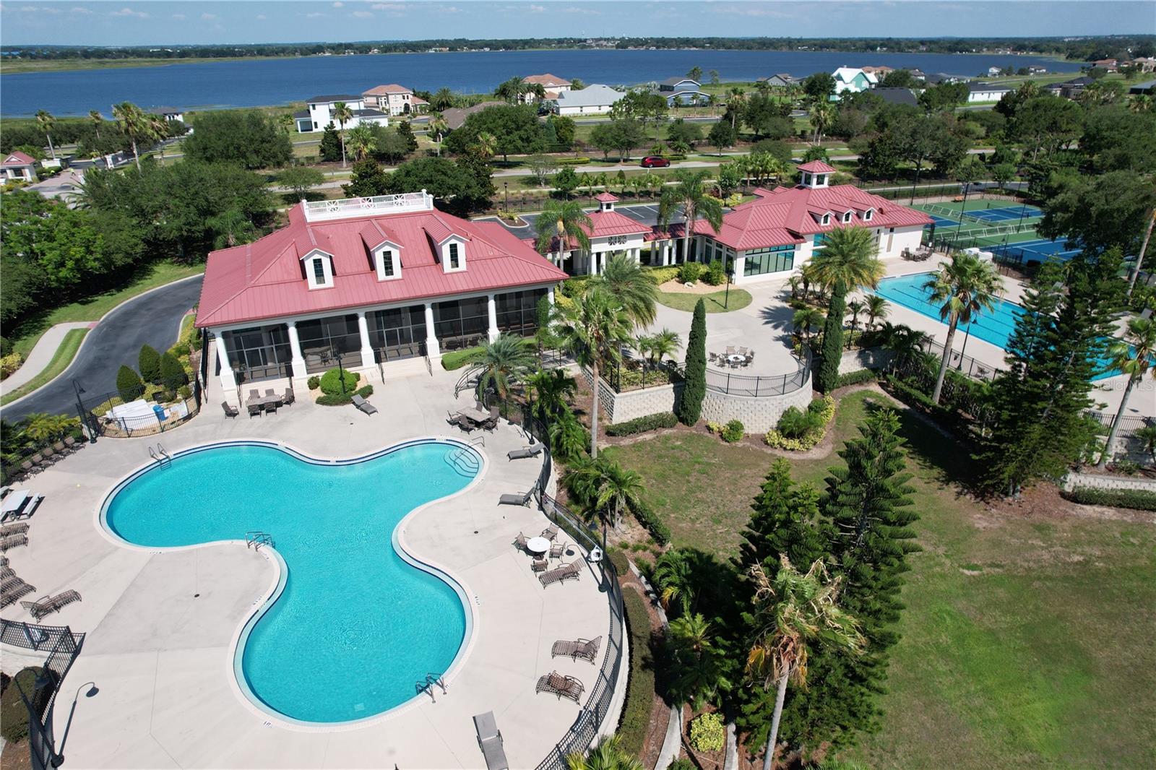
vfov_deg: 57.2
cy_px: 385
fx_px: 706
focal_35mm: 22
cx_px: 578
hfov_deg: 78.6
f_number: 2.8
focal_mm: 8.38
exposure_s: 1/3000
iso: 130
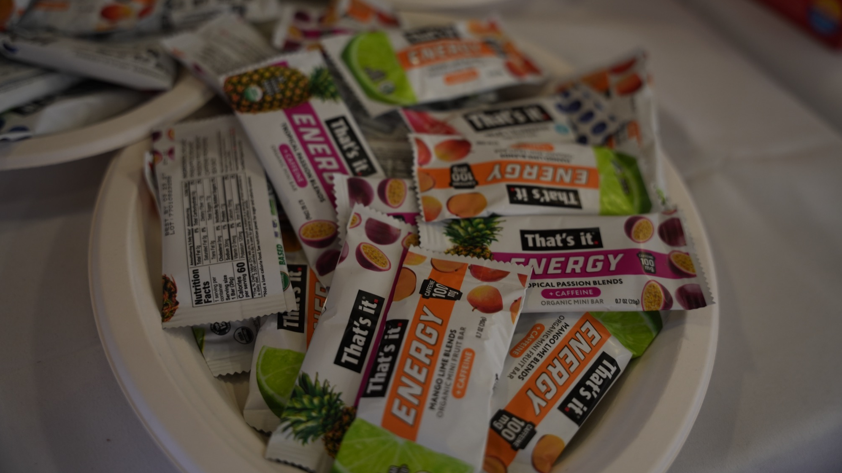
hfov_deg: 47.9
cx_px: 421
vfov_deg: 28.1
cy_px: 209
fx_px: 947
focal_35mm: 42
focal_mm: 40.4
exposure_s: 1/50
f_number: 2.8
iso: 640
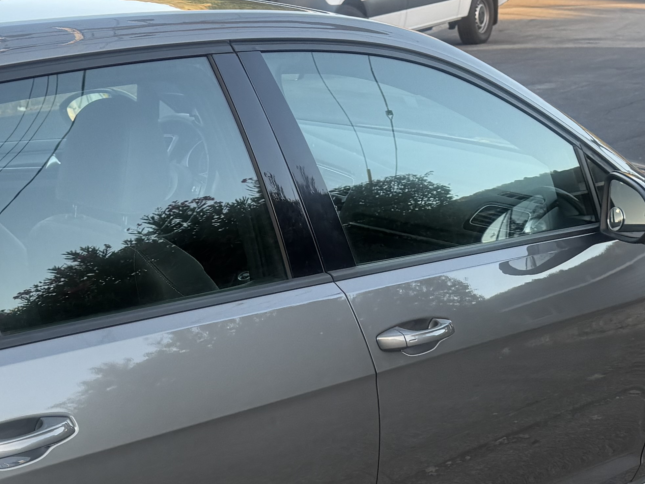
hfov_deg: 27.5
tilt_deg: -14.9
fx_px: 1304
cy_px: 422
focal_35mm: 70
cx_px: 176
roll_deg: +3.9
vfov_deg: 20.6
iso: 80
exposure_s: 1/237
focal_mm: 6.76
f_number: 1.78
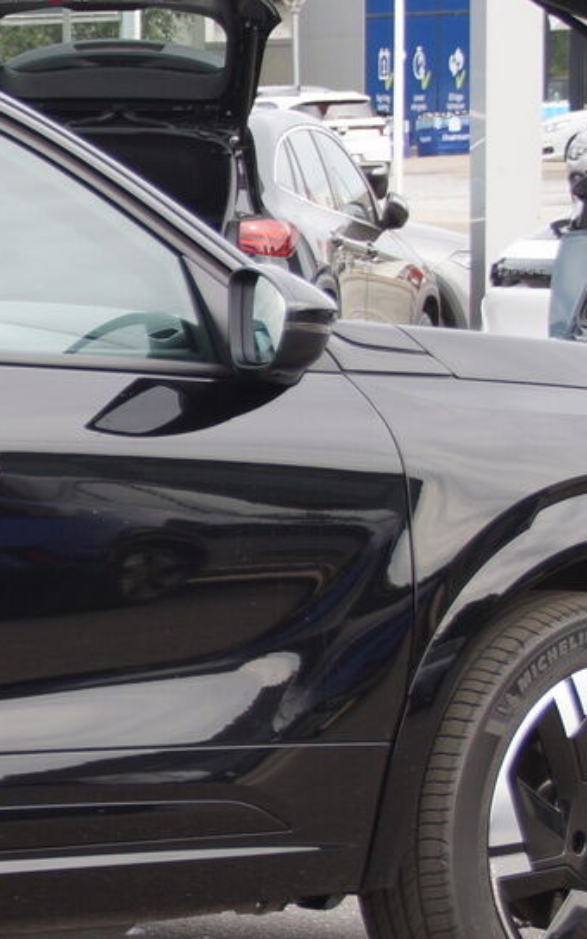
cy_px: 563
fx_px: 6215
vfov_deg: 8.6
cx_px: -628
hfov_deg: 5.3
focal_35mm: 243
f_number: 6.3
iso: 100
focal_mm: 45
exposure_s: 1/125
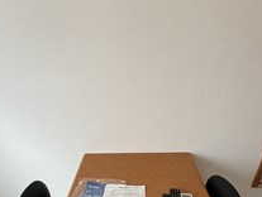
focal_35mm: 27
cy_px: 169
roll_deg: +1.1
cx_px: 134
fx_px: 205
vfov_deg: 47.4
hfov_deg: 65.2
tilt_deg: -32.6
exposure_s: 1/99
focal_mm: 2.22
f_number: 2.2
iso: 160
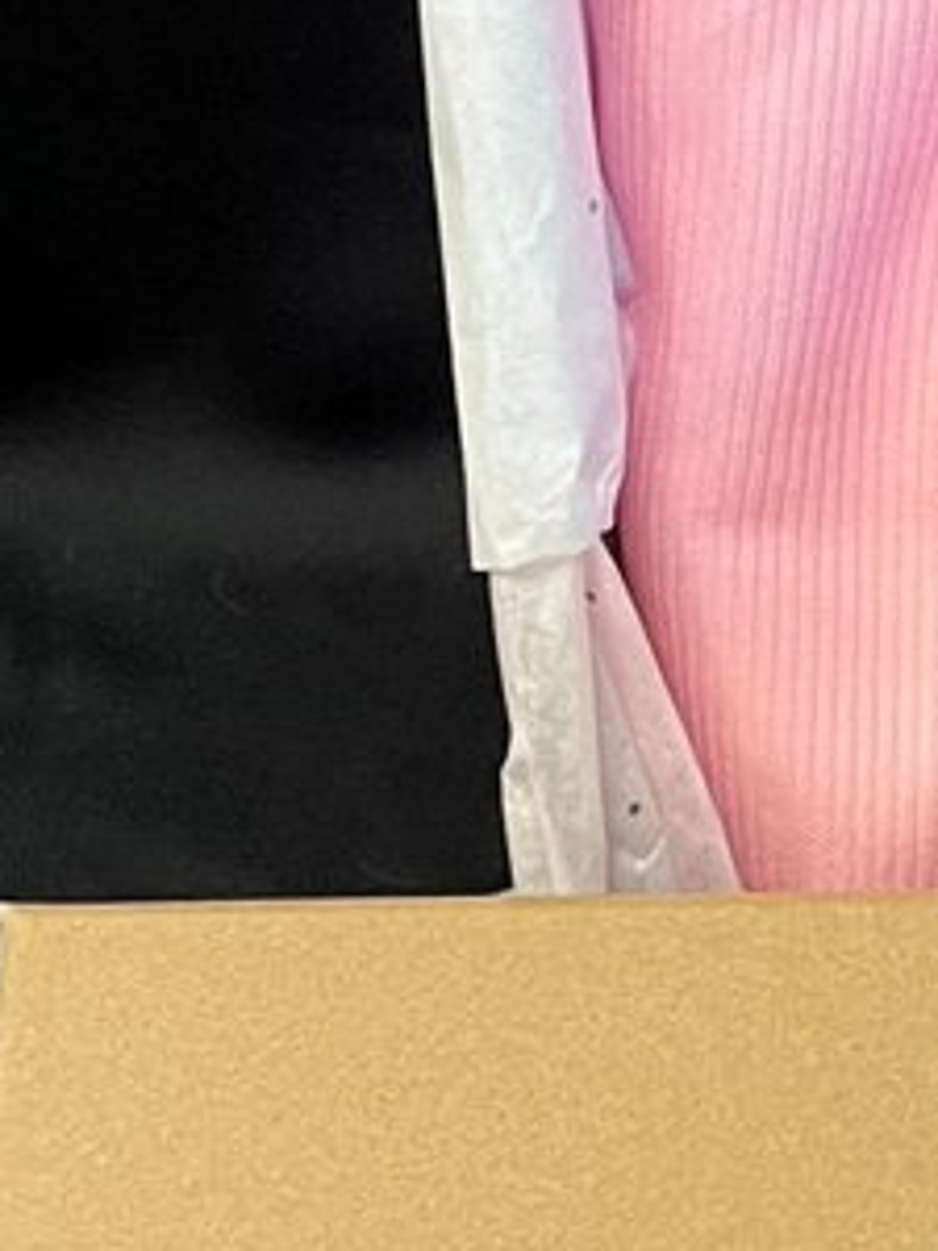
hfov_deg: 13.2
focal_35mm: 104
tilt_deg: -45.7
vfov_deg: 18.8
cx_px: 1542
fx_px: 3757
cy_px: 855
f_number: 1.6
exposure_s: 1/60
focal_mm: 5.1
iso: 200
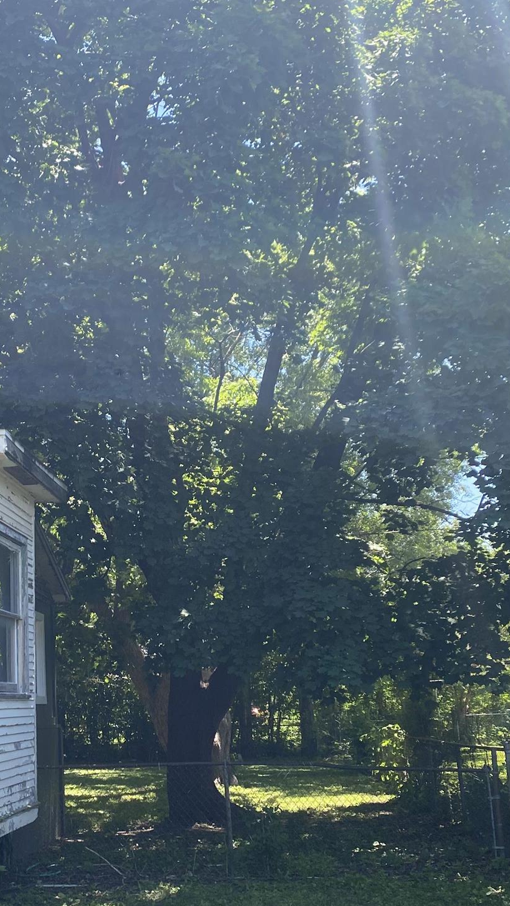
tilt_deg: +12.7
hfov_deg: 26.2
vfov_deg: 45.4
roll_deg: +2.9
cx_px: 118
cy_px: 510
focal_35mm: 45
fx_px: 1081
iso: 32
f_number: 1.8
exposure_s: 1/554
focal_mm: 4.25
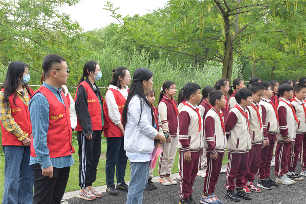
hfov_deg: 37.9
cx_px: 153
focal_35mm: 52
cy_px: 102
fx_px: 446
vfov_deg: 25.7
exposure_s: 1/320
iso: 1600
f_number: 9
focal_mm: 35
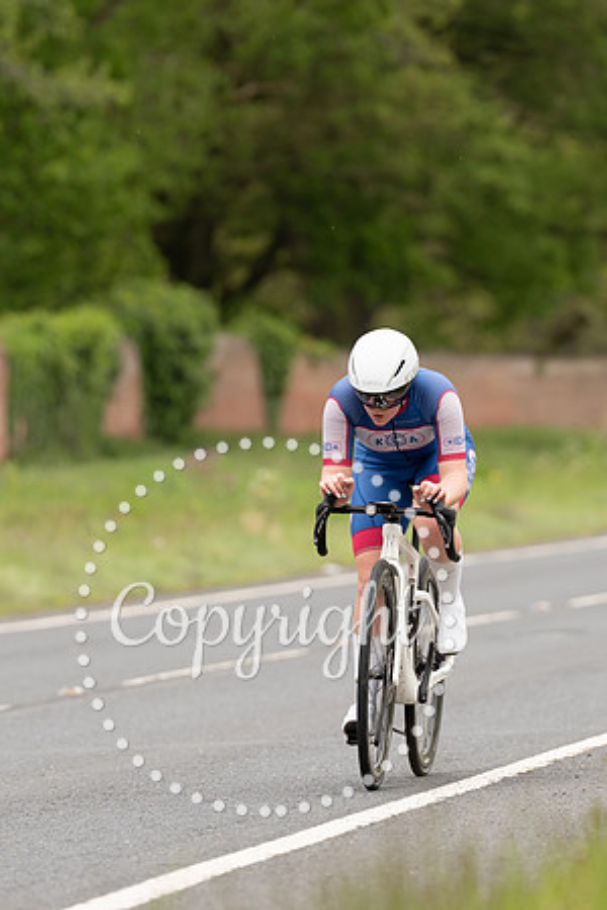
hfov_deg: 4.2
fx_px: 8203
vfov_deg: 6.4
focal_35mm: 324
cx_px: 402
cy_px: 430
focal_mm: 200
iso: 320
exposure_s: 1/1000
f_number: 3.5
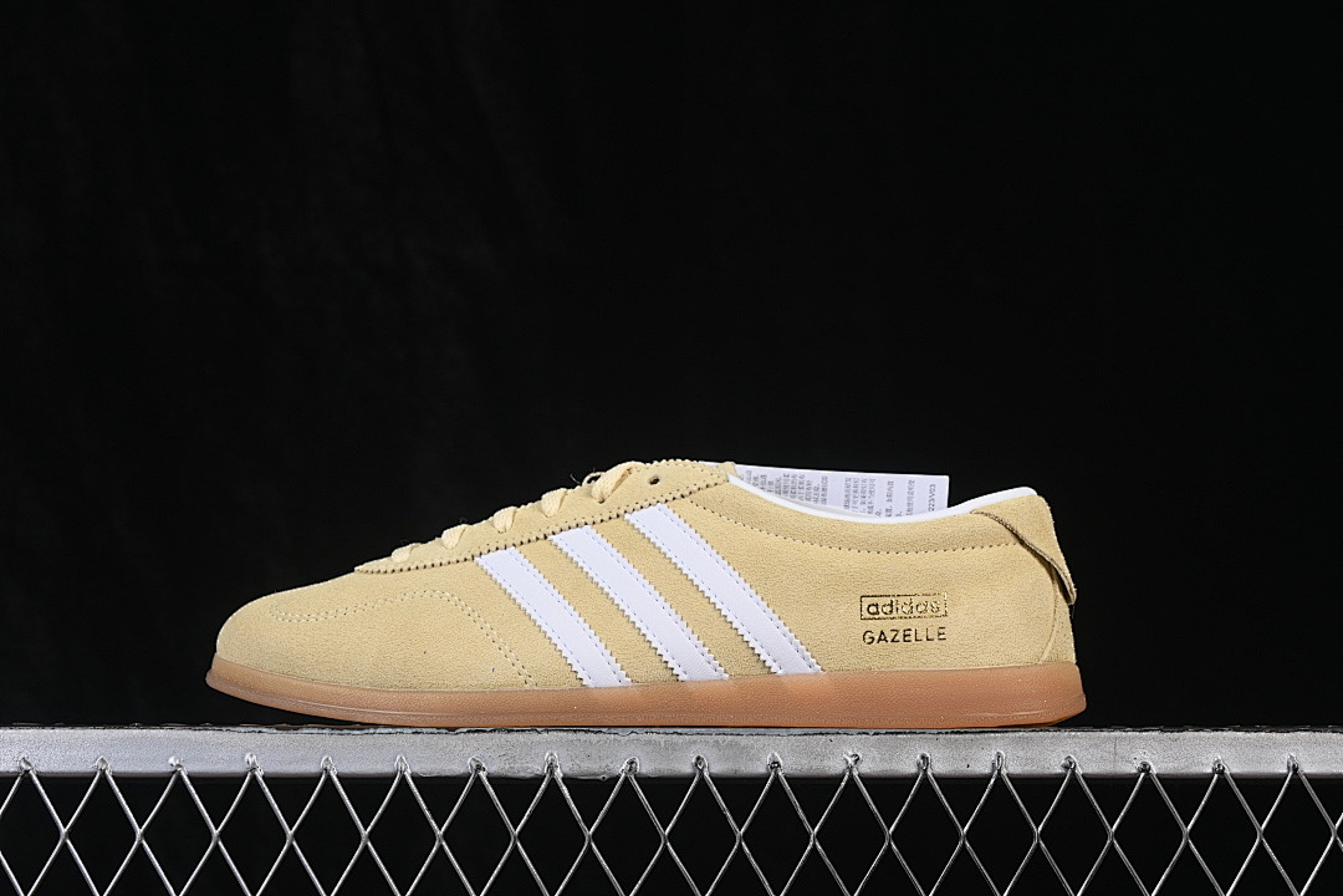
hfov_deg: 27.0
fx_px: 2798
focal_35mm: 75
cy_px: 448
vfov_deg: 18.2
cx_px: 672
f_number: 8
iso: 160
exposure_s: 1/80
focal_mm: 50
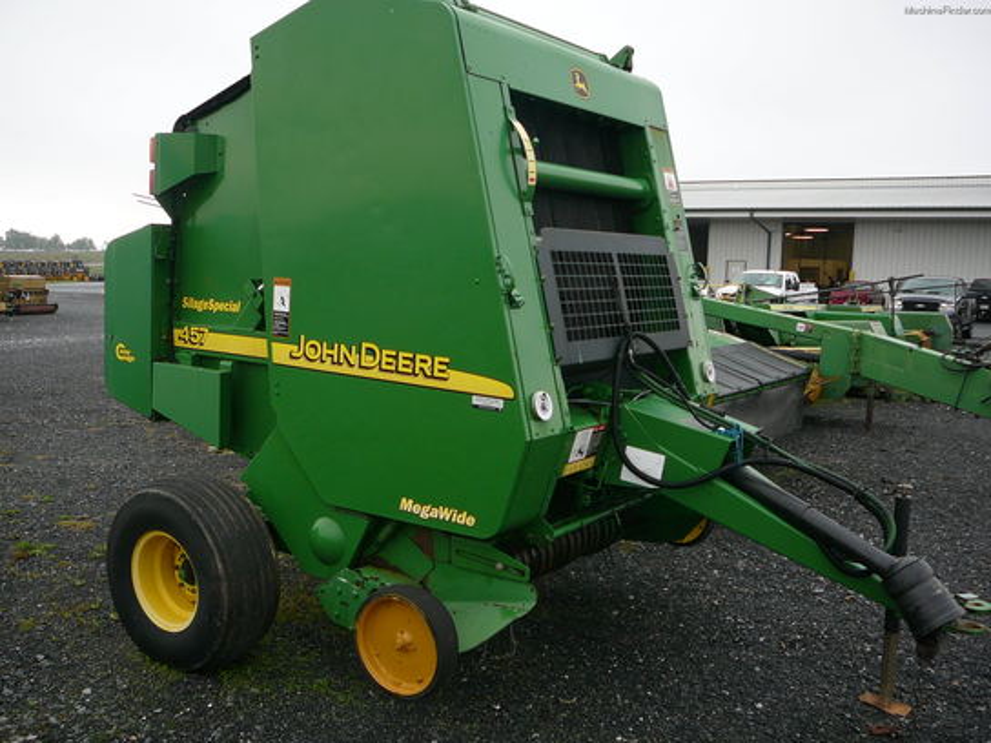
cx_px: 496
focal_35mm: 35
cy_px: 372
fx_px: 1002
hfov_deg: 52.6
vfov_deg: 40.7
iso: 80
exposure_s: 1/160
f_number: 2.8
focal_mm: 5.2
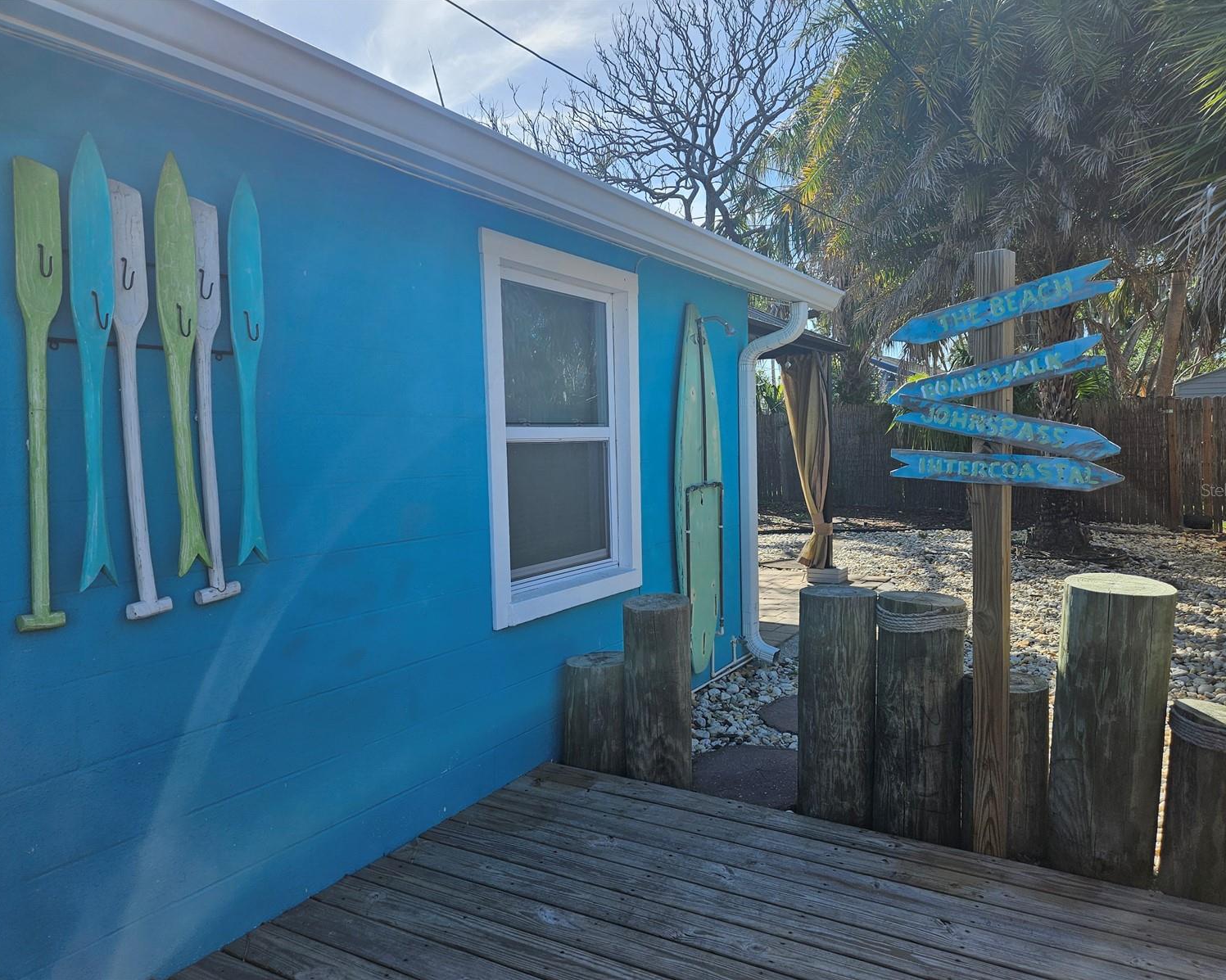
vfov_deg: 58.8
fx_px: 871
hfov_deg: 70.3
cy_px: 490
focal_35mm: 24
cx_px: 623
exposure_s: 1/1422
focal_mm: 5.4
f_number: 1.8
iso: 25
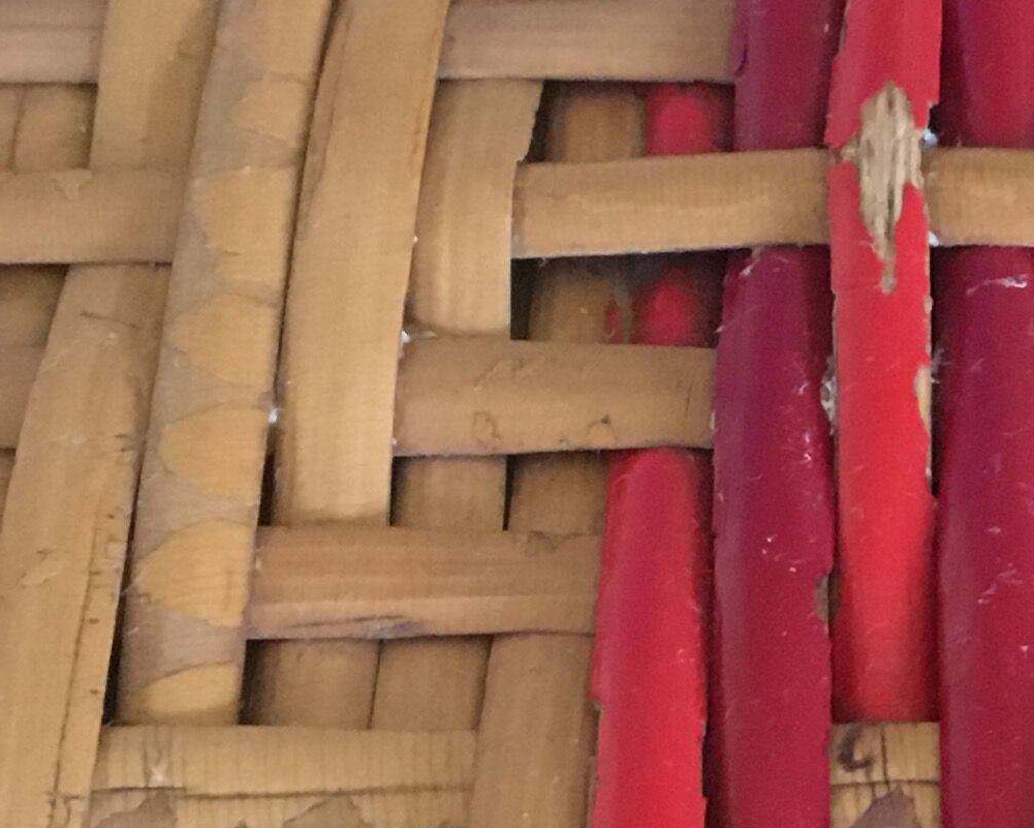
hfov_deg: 16.5
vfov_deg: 13.5
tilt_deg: -52.8
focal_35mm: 114
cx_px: 1040
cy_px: 585
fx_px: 3489
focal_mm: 4.15
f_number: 2.2
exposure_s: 1/17
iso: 400
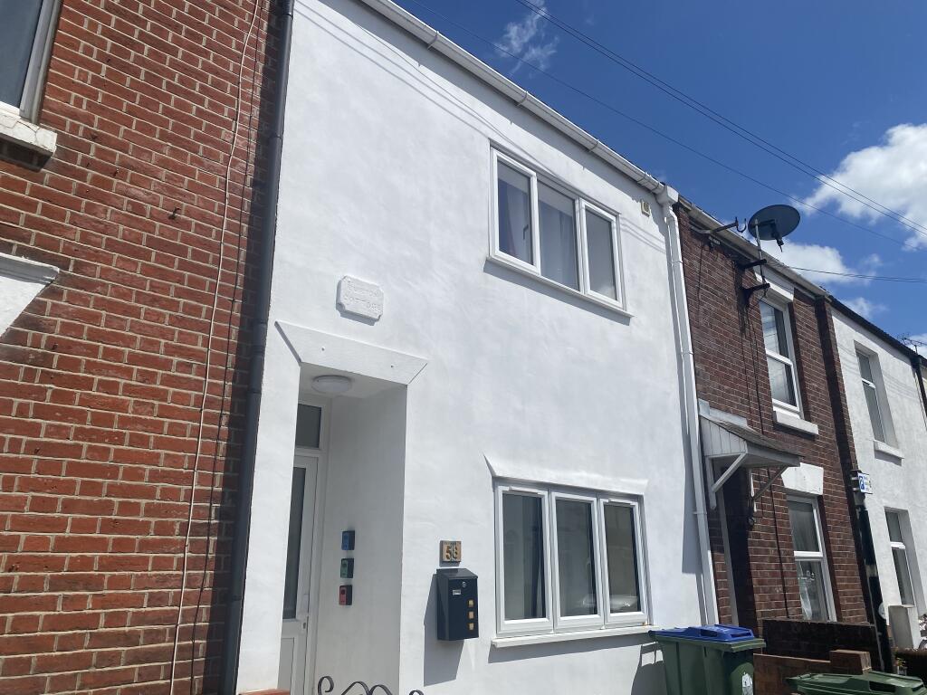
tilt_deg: +17.9
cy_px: 348
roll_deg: +0.0
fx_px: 696
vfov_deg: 53.1
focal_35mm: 26
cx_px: 464
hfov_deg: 67.3
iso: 32
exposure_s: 1/7692
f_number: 1.8
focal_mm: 4.25
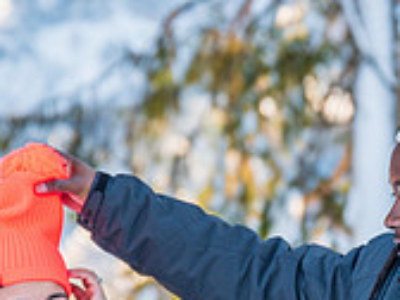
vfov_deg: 6.2
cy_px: 253
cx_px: 272
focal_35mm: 241
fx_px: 2785
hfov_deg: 8.2
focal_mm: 70
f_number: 3.2
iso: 100
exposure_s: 1/125
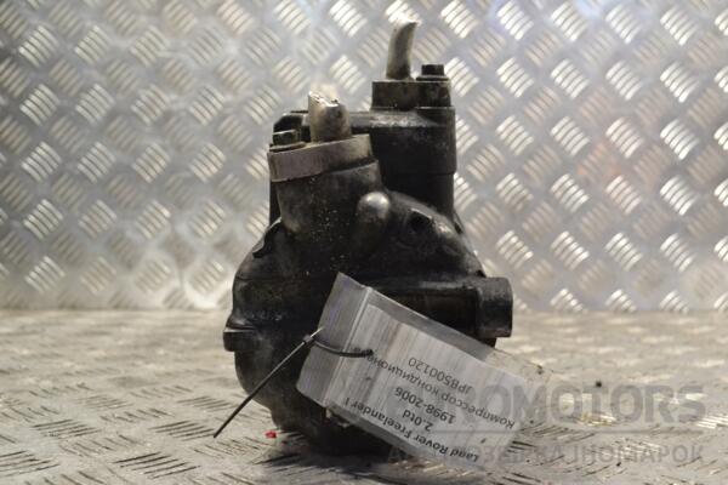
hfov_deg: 45.0
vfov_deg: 30.8
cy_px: 242
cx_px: 364
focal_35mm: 44
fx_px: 880
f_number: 7.1
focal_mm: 29
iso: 3200
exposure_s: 1/200
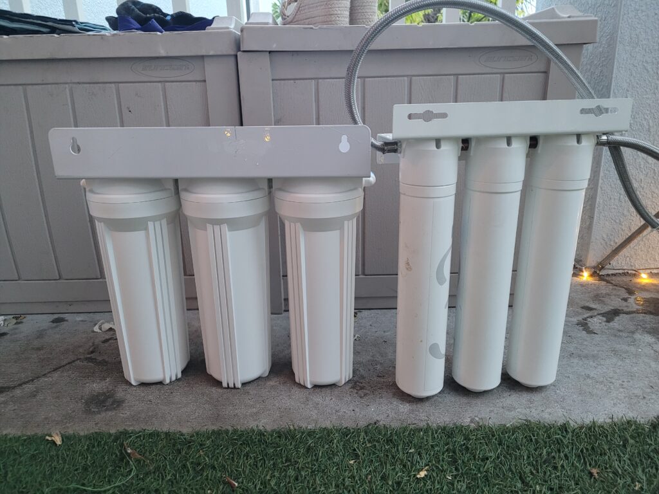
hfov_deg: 67.3
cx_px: 330
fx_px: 495
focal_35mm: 26
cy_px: 247
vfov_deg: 53.1
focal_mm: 5.4
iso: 640
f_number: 1.8
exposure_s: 1/30
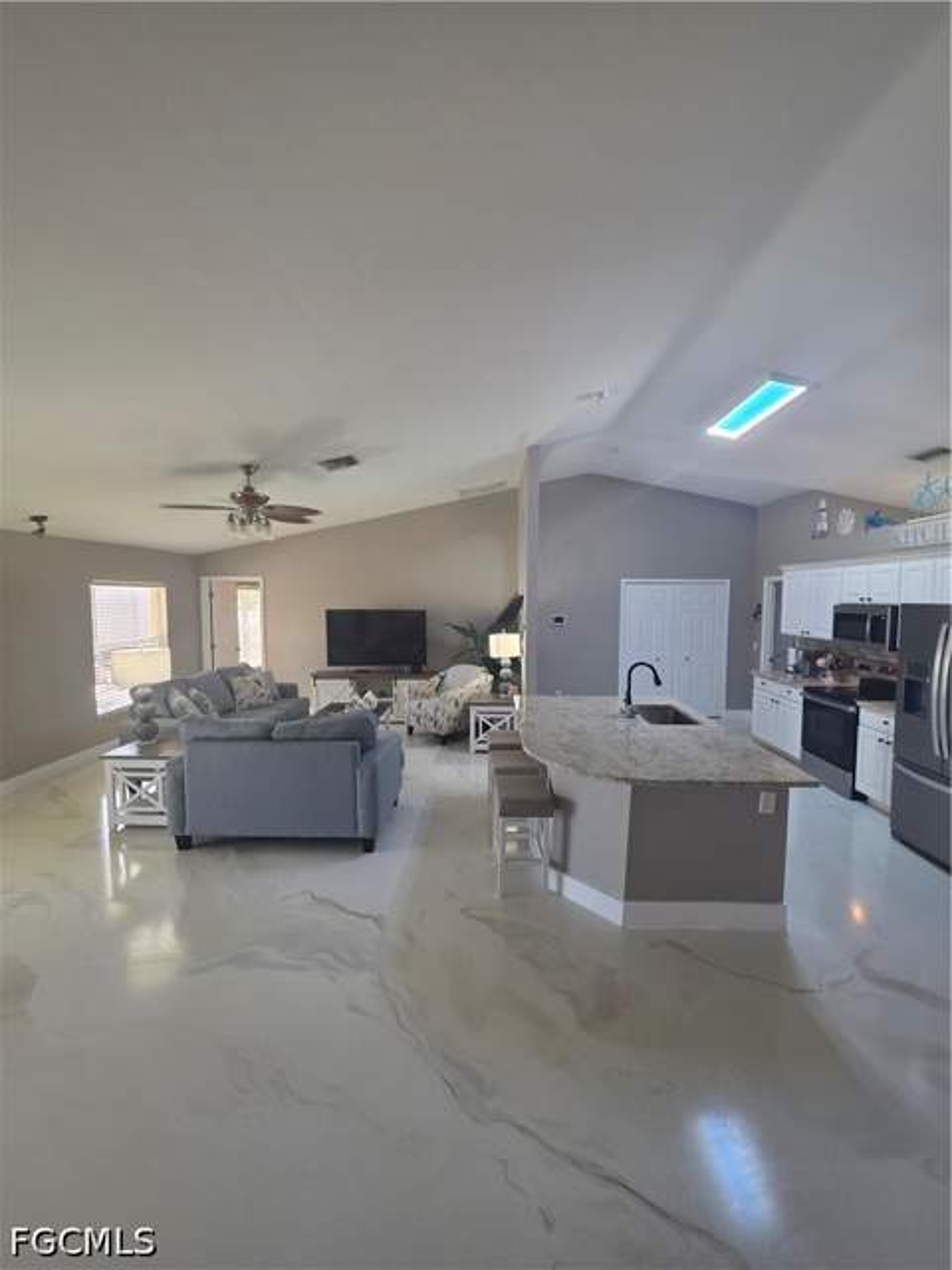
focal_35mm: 13
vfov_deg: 106.2
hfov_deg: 89.9
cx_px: 476
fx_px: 477
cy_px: 635
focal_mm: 2.2
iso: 160
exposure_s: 1/60
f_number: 1.9
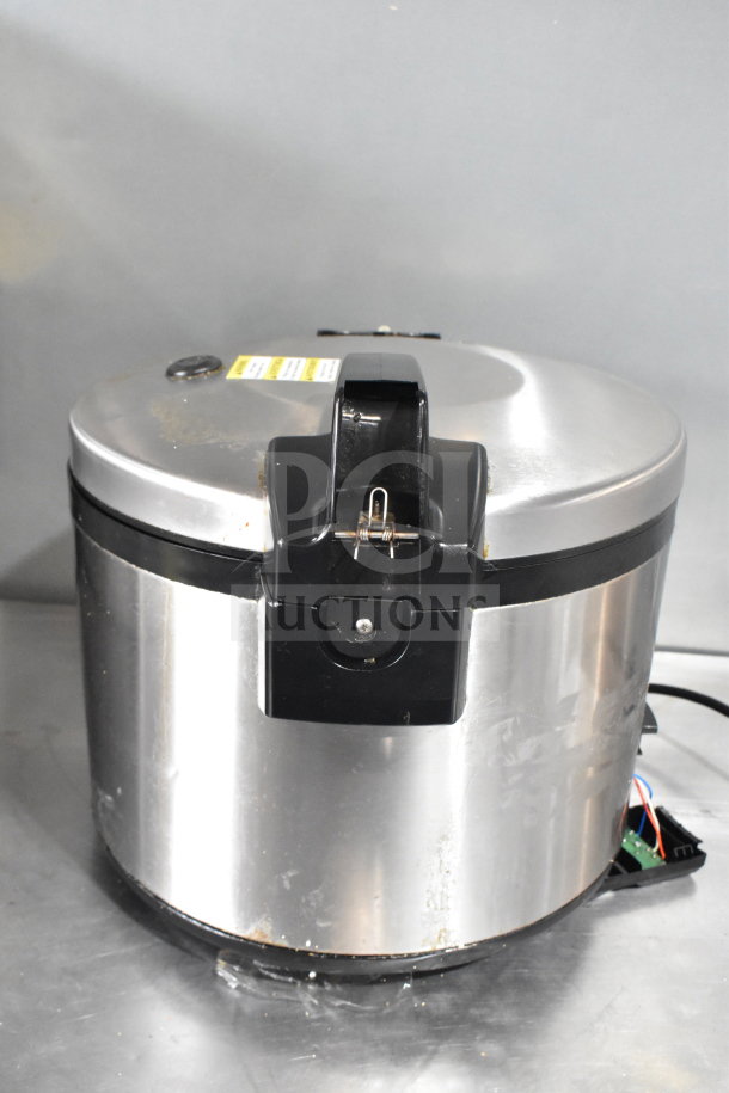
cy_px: 546
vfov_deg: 53.1
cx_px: 364
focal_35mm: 36
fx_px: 1093
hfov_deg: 36.9
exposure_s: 1/200
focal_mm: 24
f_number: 7.1
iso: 6400
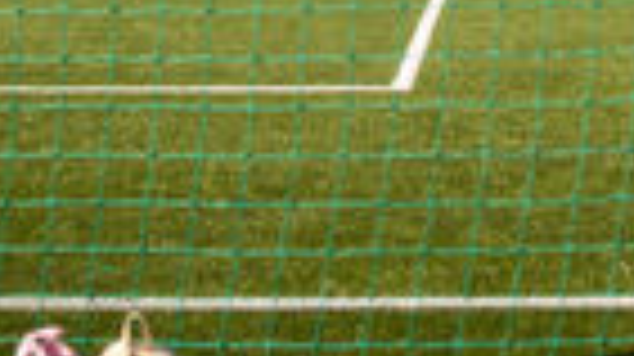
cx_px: 468
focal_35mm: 117
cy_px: -108
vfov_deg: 10.1
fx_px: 1965
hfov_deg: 18.2
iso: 100
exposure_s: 1/4000
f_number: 1.8
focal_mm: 35
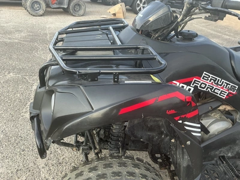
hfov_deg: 63.4
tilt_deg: -27.9
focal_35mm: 28
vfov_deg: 49.7
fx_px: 194
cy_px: 90
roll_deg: -5.8
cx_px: 120
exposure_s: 1/122
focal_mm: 3
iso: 25
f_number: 1.8
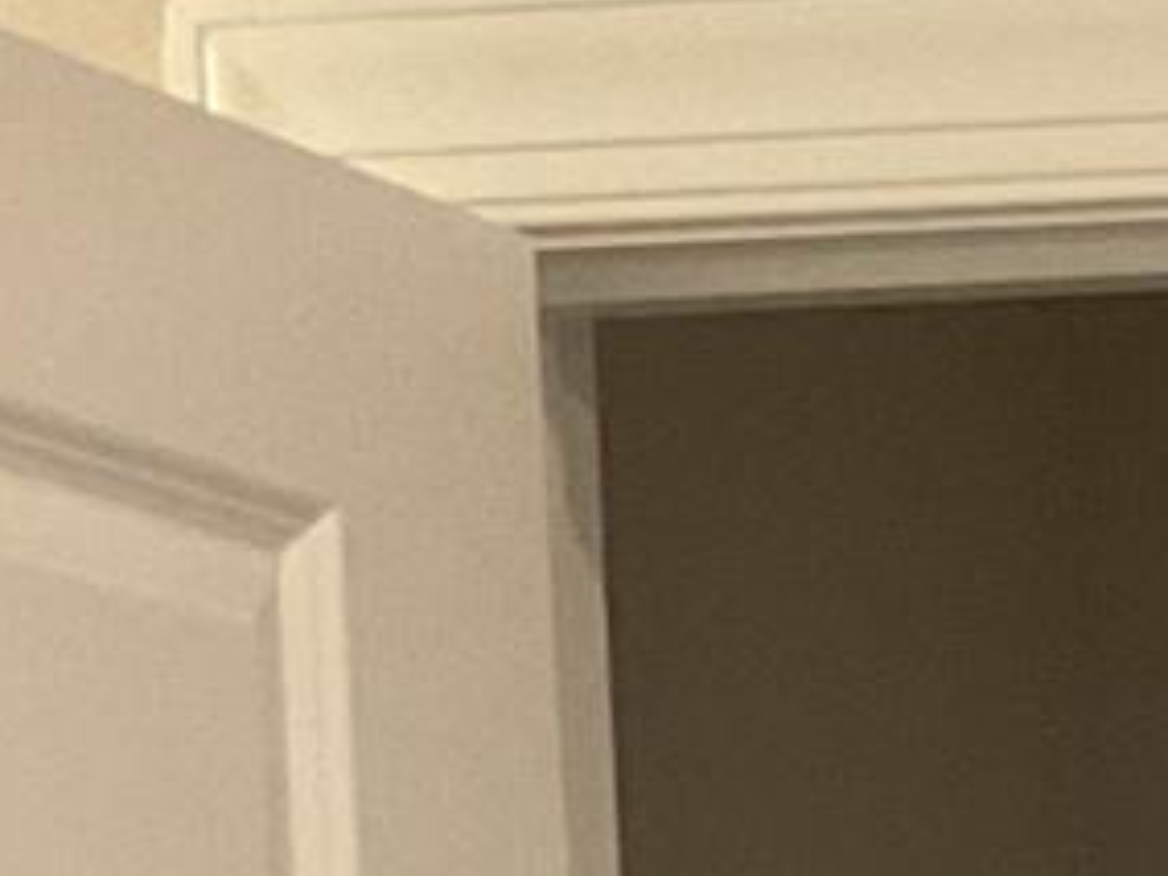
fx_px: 7052
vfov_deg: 6.4
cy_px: 2788
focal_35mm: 209
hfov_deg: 8.6
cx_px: 2784
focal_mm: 3
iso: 125
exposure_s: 1/60
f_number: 1.8
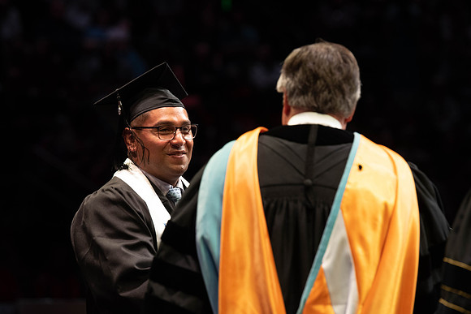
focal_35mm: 200
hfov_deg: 10.3
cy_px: 157
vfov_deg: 6.9
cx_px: 236
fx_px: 2617
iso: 1600
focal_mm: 200
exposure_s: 1/320
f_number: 4.5
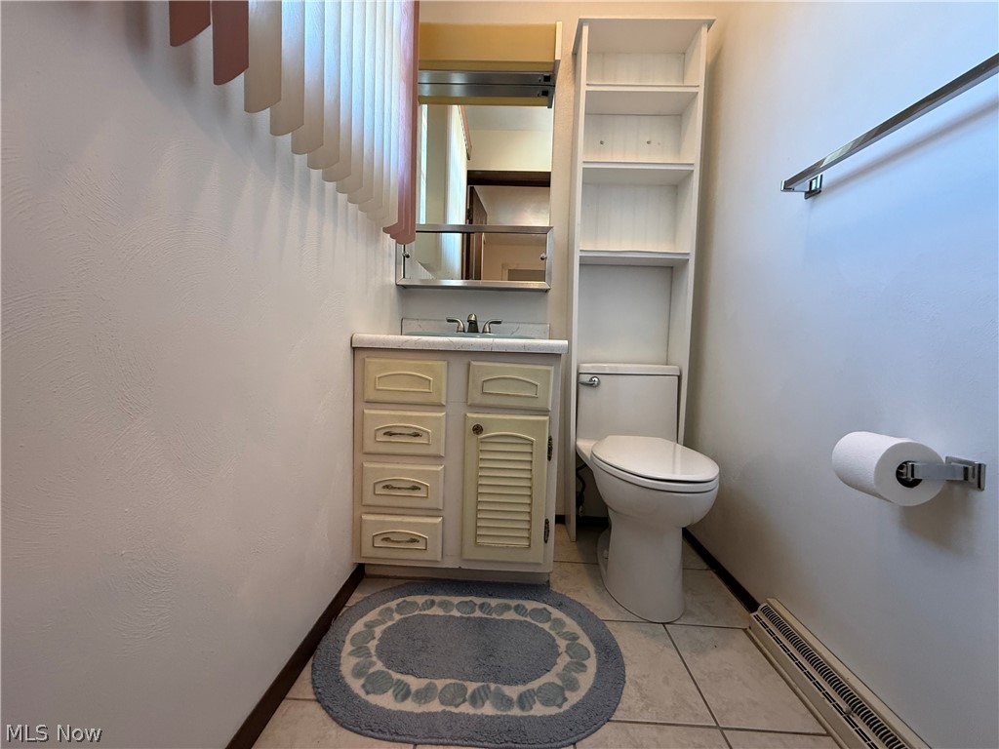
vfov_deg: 85.7
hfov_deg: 102.1
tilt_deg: -2.3
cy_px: 374
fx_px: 404
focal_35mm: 14
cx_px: 500
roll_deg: -1.9
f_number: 2.2
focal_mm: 2.22
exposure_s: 1/60
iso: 250
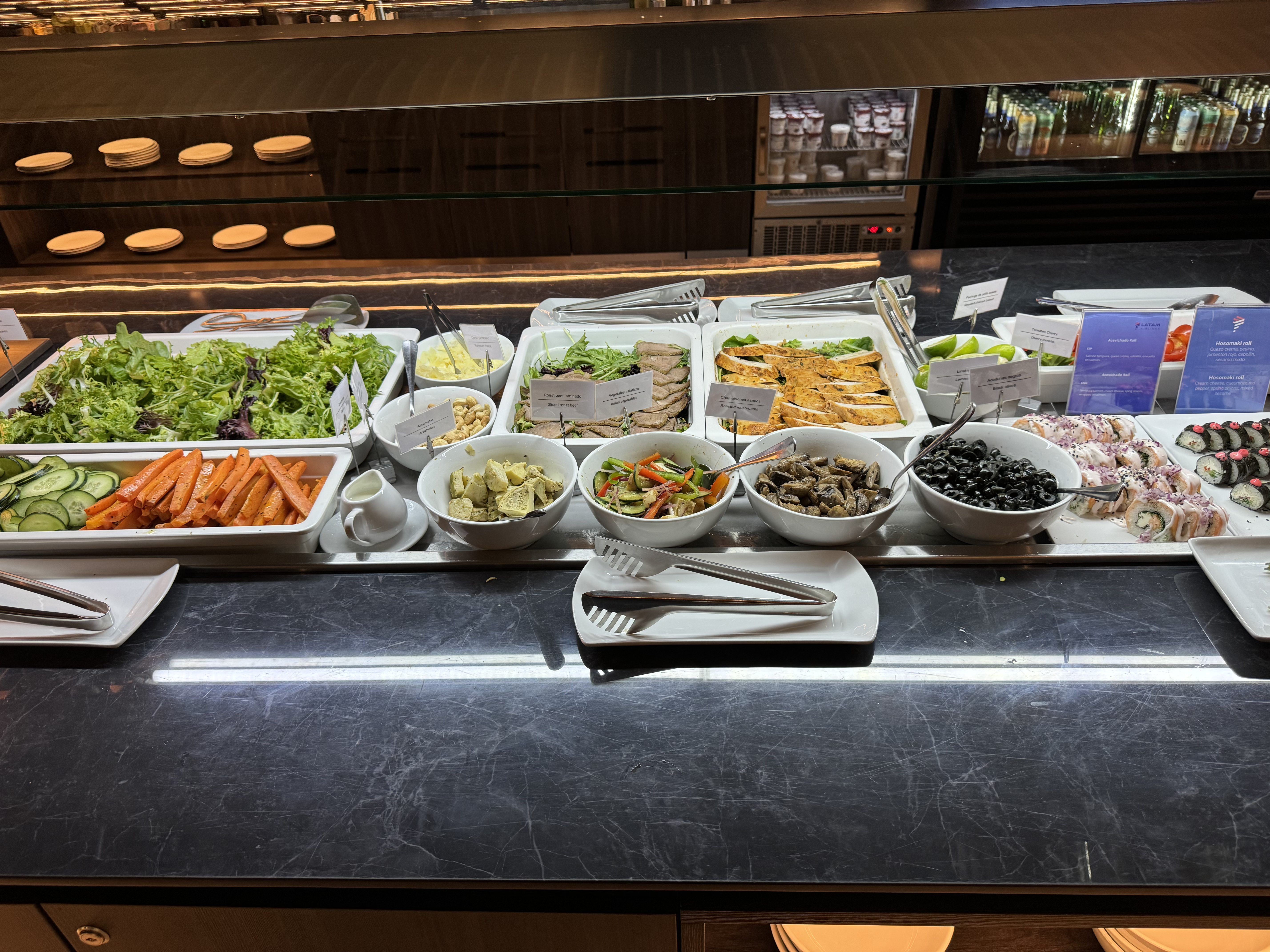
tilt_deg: -35.6
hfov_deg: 71.6
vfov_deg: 56.8
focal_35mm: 24
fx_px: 881
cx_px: 635
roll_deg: +3.3
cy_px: 476
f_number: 1.78
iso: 200
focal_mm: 6.76
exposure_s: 1/100
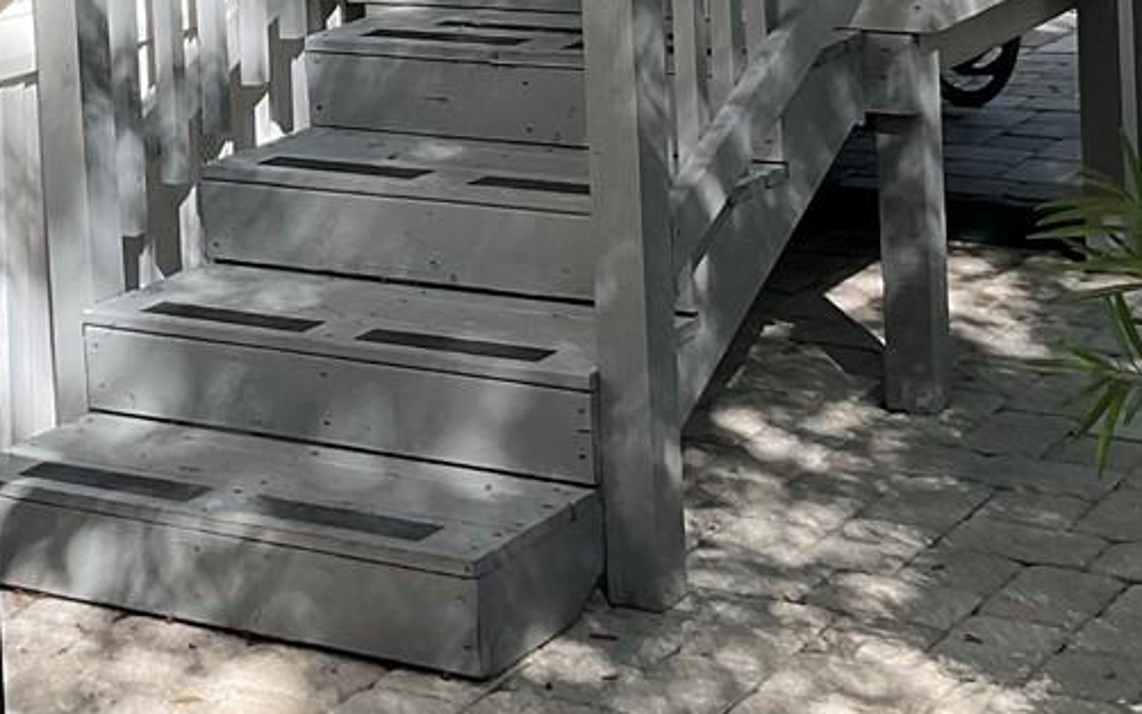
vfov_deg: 12.9
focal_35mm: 98
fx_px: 3051
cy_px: -227
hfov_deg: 21.1
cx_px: 316
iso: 16
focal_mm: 3
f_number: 1.8
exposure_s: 1/333
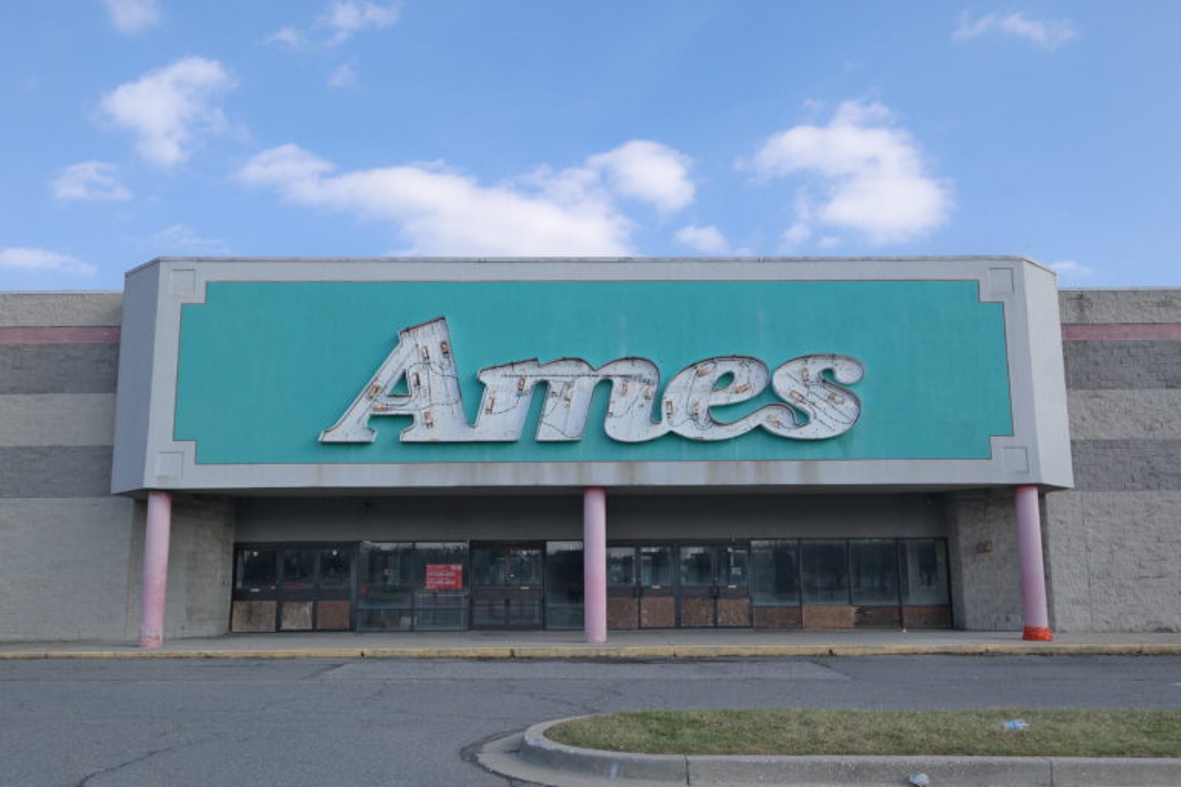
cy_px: 394
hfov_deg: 61.9
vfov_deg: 43.6
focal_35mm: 30
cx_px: 590
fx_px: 984
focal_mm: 20
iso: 100
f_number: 5.6
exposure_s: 1/250
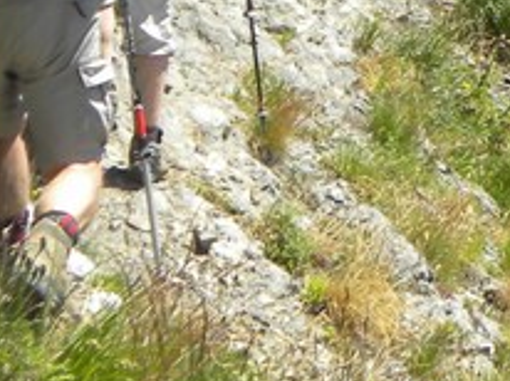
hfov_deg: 6.8
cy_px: -302
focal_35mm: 289
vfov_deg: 5.1
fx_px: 4253
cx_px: 691
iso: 64
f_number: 5
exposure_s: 1/231
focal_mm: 10.3
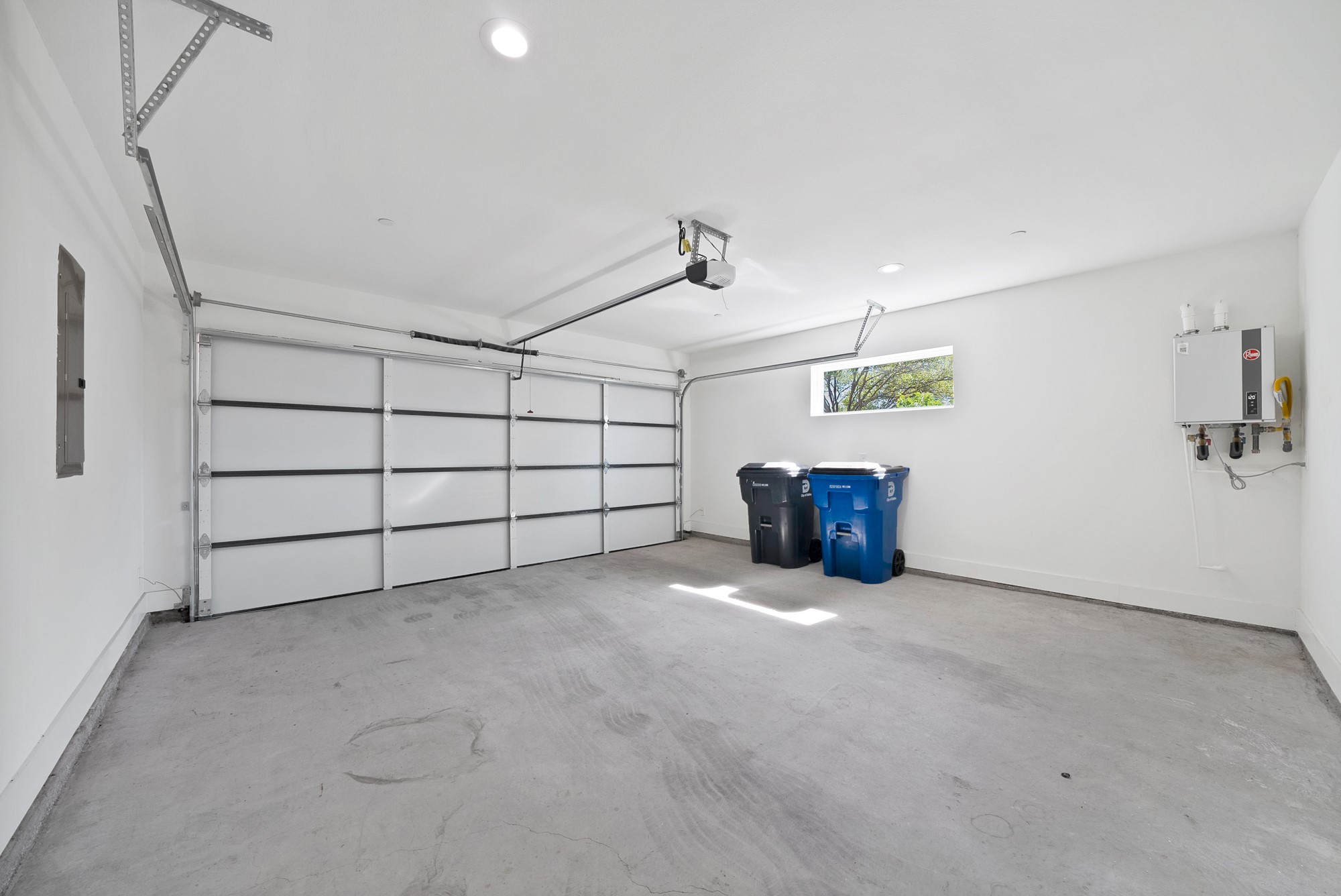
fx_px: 447
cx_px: 670
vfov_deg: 90.1
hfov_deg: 112.6
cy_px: 448
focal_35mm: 12
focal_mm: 12
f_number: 9
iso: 640
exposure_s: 1/8
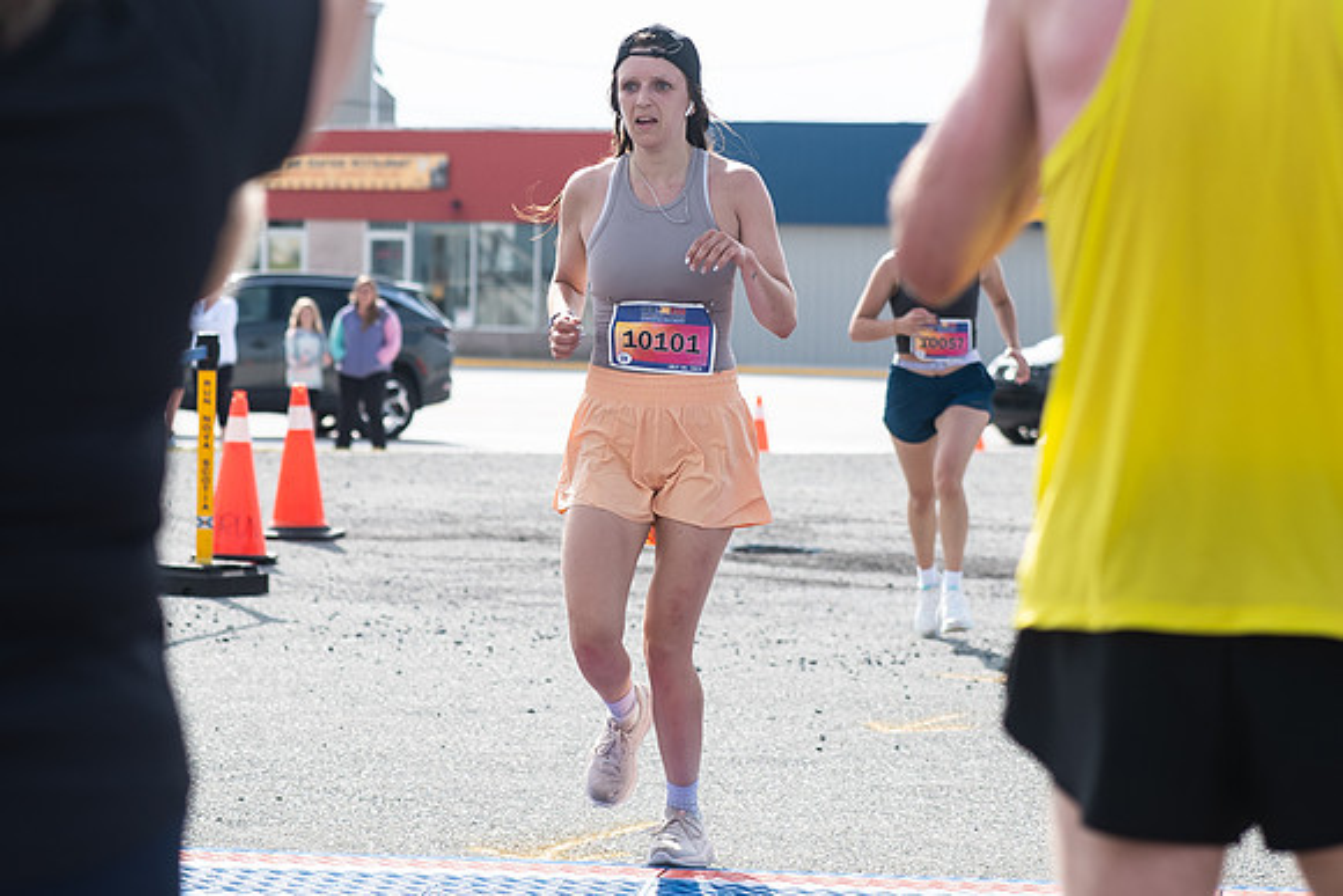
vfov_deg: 9.8
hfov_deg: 14.7
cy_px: 223
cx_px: 507
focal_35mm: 139
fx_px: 5201
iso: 250
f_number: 4.5
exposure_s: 1/1600
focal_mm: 70
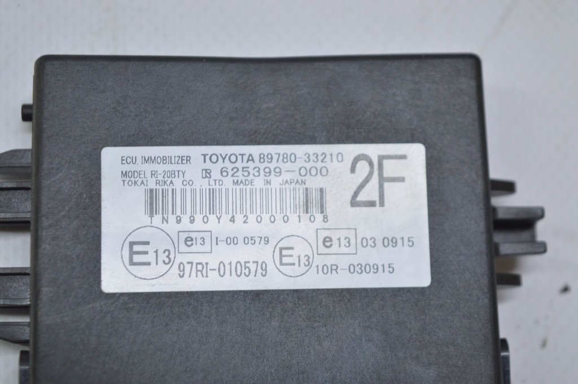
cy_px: 192
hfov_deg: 24.6
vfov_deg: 16.5
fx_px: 1323
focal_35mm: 82
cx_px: 289
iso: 400
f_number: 5.6
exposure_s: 1/50
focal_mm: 55
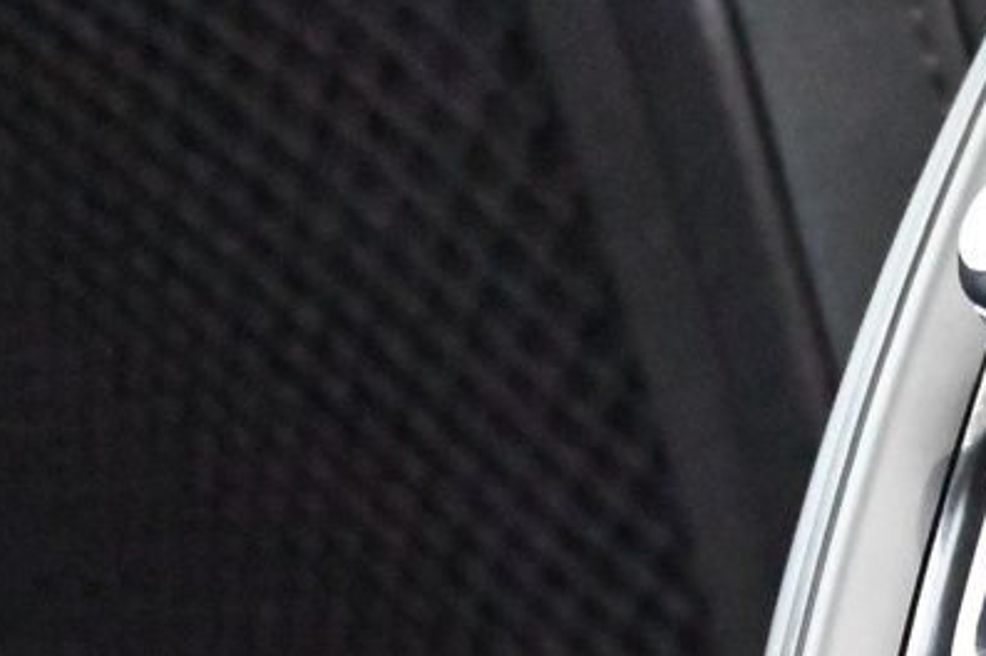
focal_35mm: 98
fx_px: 2682
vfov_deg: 12.4
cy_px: 1292
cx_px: 1361
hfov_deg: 18.9
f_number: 4
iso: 25600
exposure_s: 1/25
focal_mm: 24
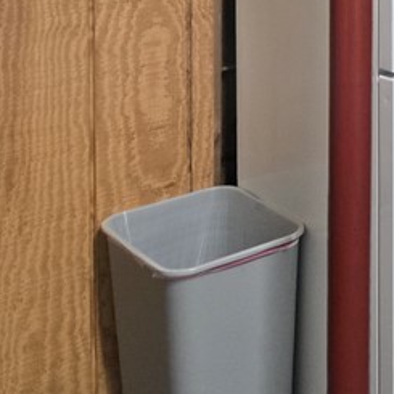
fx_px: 1095
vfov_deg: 19.1
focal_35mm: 85
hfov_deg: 17.4
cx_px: 663
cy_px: -95
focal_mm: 5.4
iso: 500
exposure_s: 1/120
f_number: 1.8
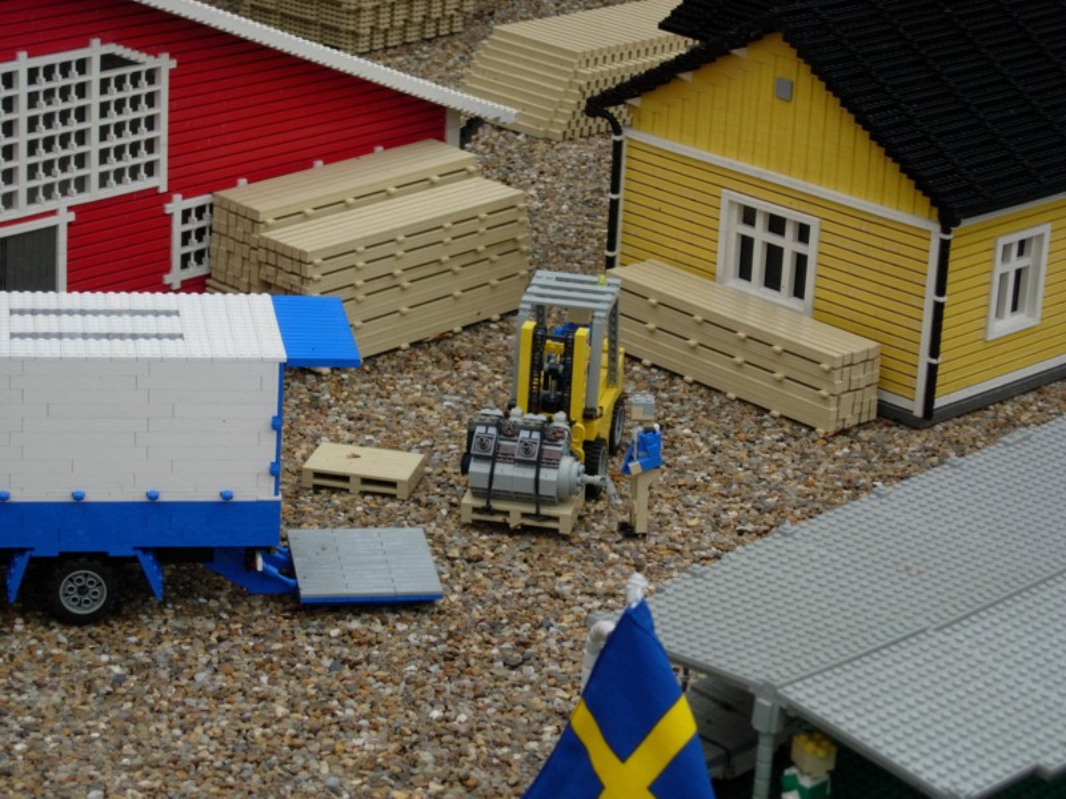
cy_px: 400
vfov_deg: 13.1
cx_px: 533
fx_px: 3480
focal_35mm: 113
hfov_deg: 17.4
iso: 64
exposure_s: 1/322
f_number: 4.9
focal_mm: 23.4
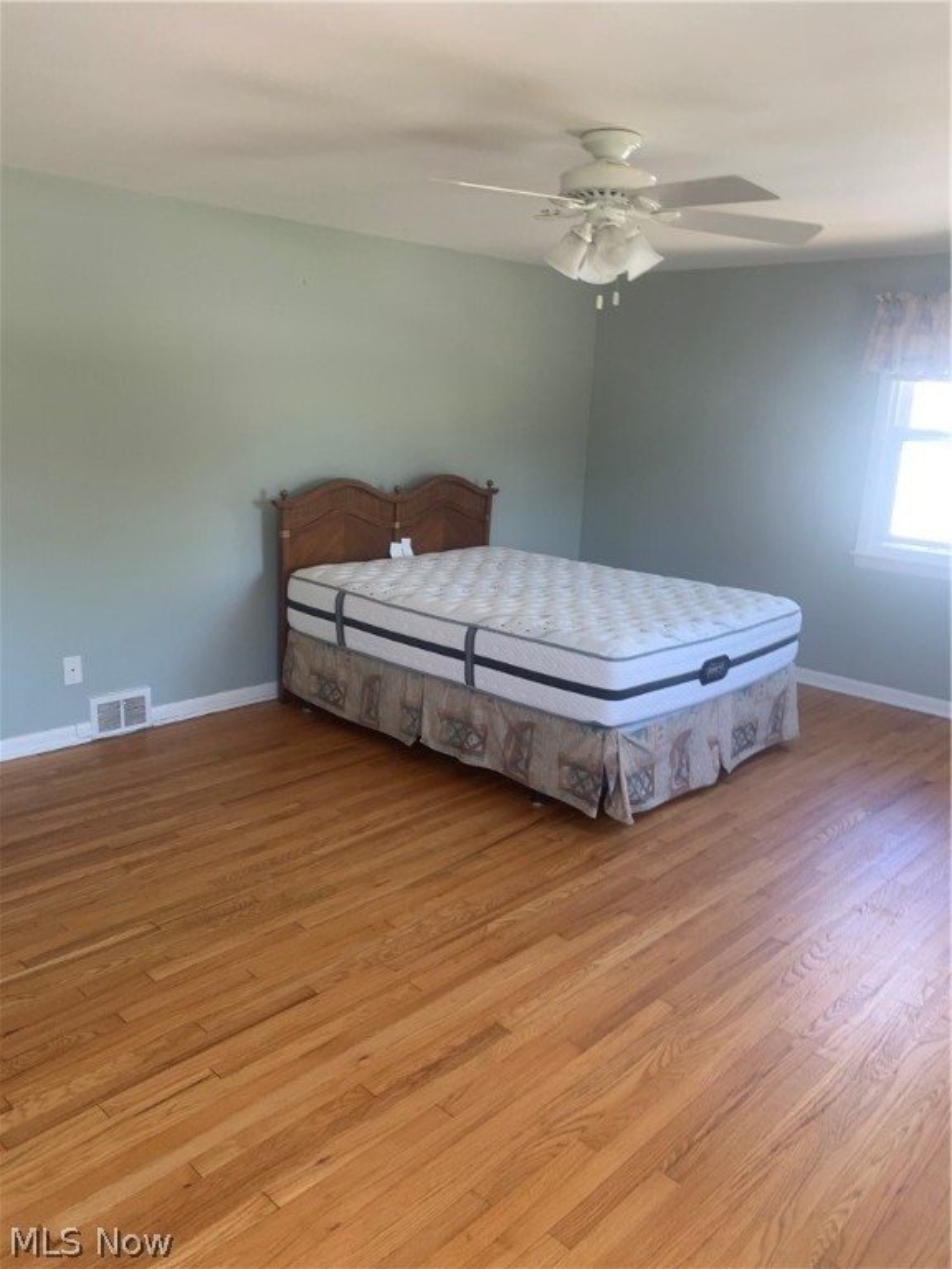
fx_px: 953
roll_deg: -0.3
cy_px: 634
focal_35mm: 26
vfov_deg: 67.3
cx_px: 476
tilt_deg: -16.6
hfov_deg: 53.1
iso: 100
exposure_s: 1/76
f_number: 1.8
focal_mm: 4.25
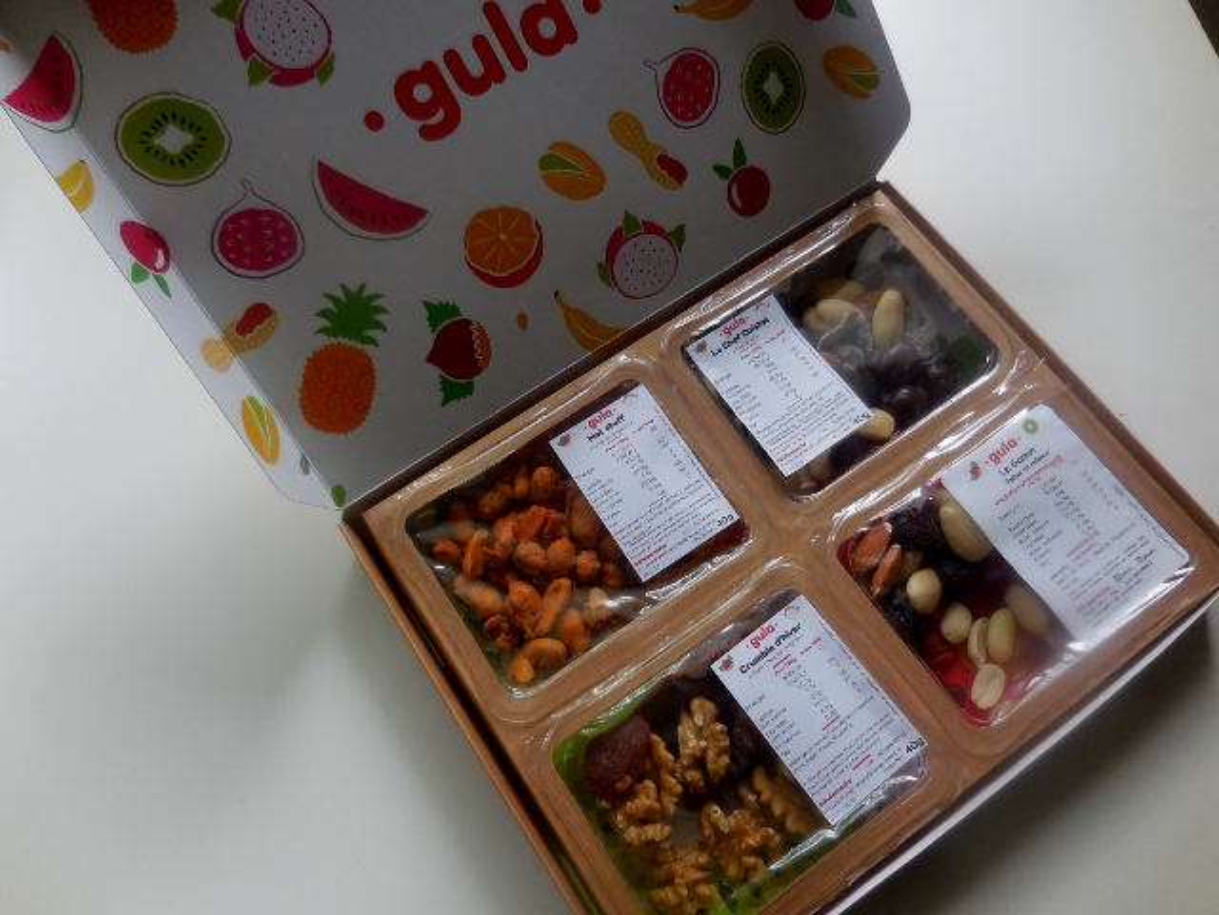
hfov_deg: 69.4
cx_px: 610
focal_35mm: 25
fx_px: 880
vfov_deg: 54.9
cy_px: 458
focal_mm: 4.5
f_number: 3.3
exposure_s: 1/40
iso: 125
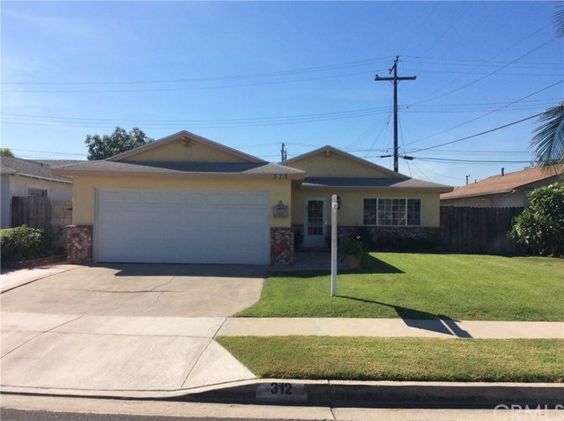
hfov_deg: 56.9
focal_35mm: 32
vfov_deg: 44.1
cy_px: 210
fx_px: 521
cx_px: 282
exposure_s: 1/1431
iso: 32
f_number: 2.4
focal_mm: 3.3
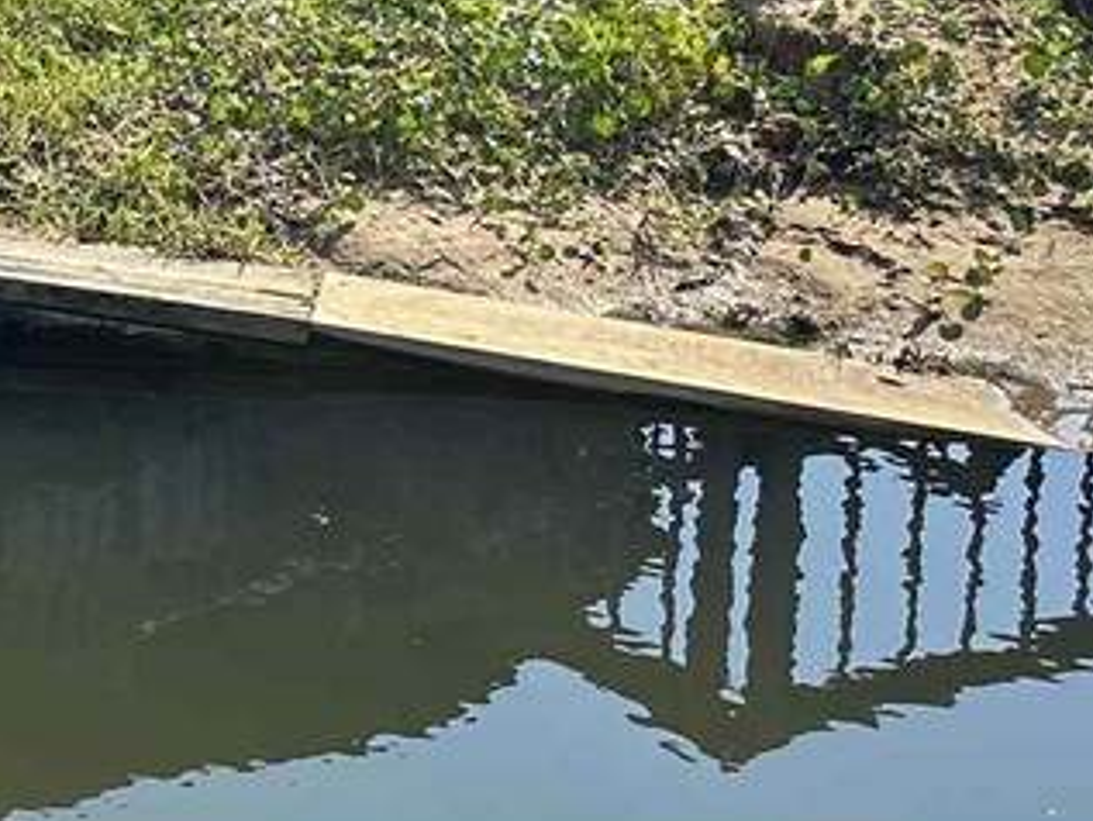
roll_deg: -2.1
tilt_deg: -6.0
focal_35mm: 97
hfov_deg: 19.4
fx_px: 3064
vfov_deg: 14.2
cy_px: -455
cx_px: -121
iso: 80
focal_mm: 6.86
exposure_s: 1/2525
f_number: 1.78
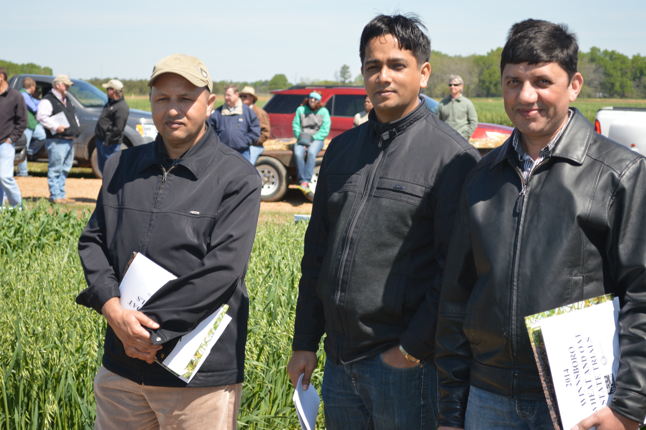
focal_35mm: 84
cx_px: 321
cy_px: 213
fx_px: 1498
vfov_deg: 16.4
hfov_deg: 24.3
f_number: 6.3
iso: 100
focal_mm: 55
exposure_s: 1/200
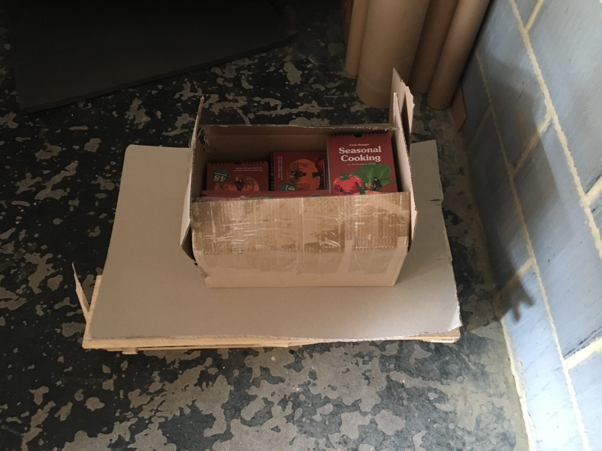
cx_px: 301
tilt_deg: -59.2
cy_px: 226
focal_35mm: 29
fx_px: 504
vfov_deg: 48.2
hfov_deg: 61.7
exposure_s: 1/17
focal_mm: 4.15
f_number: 2.2
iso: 400
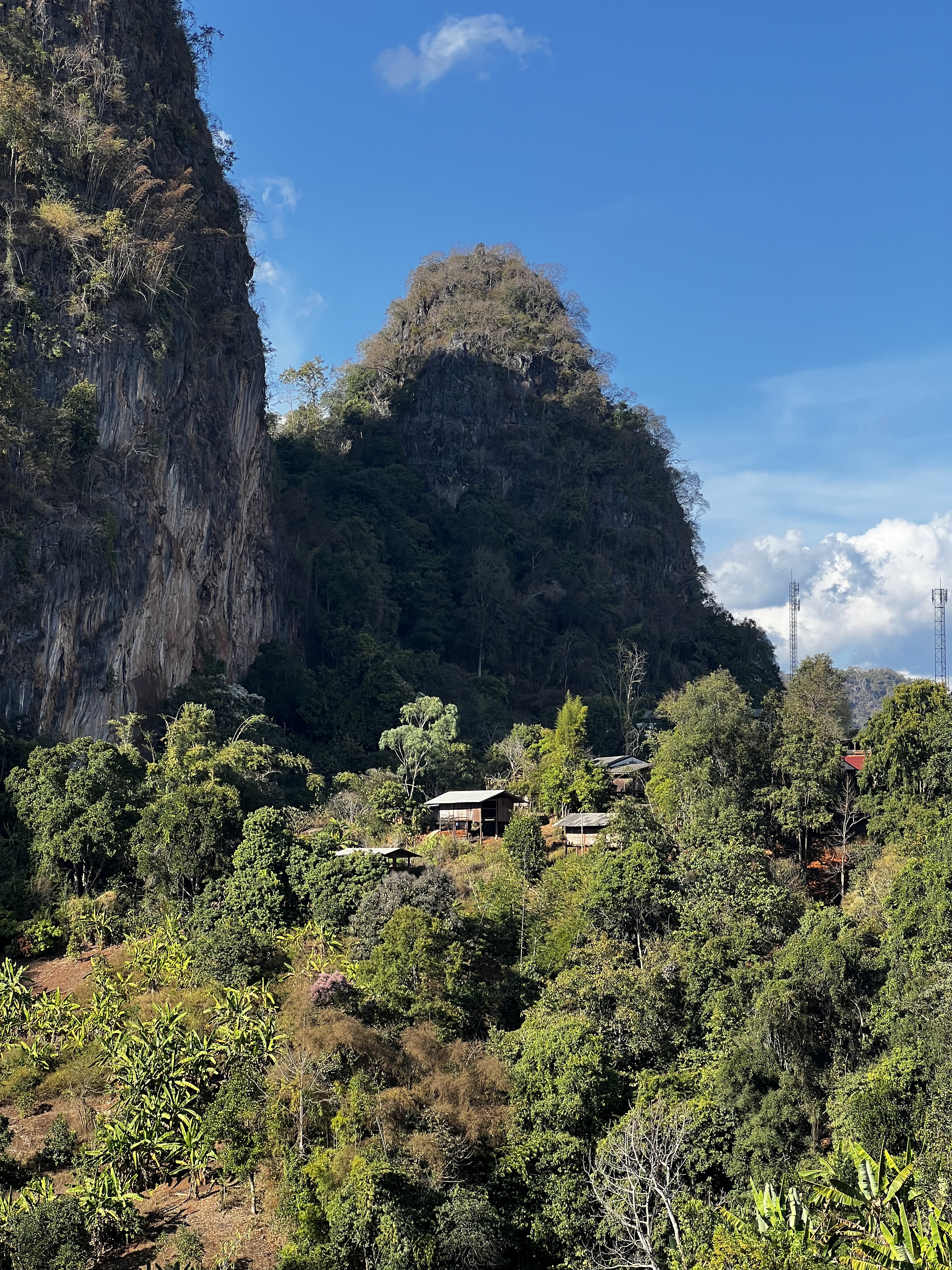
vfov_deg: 25.3
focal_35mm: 77
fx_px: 2824
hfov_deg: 19.1
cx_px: 476
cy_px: 635
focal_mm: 9
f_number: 2.8
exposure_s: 1/367
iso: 32
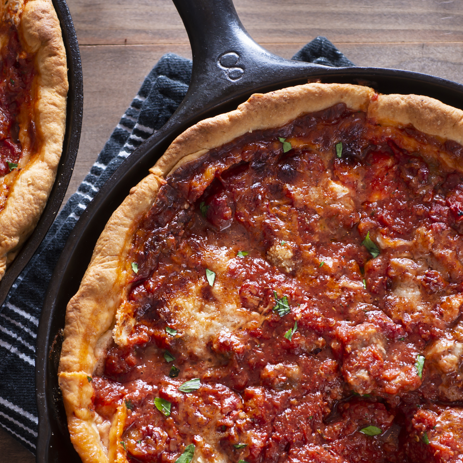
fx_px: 1892
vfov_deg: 13.9
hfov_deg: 13.9
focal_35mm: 125
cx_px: 189
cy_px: 341
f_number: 7.1
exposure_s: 1/160
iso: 320
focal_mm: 60
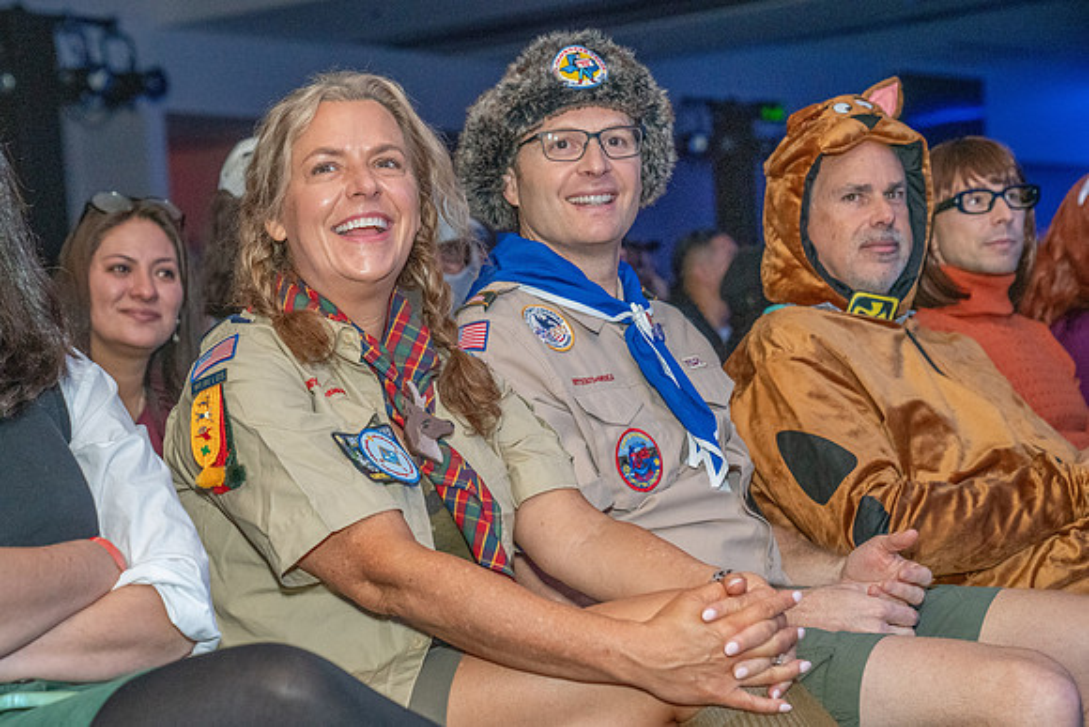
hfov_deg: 26.2
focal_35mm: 77
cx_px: 489
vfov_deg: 17.7
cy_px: 389
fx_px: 2336
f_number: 4.5
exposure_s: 1/200
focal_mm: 70
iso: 16000
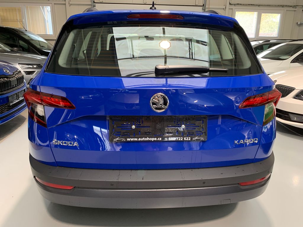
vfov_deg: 53.1
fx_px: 228
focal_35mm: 26
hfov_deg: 67.3
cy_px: 114
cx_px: 152
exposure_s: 1/60
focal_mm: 4.25
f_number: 1.8
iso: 250
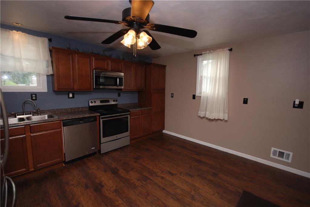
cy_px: 104
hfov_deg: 100.4
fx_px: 129
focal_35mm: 15
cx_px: 155
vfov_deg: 77.4
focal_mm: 10
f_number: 4
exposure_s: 1/60
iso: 250
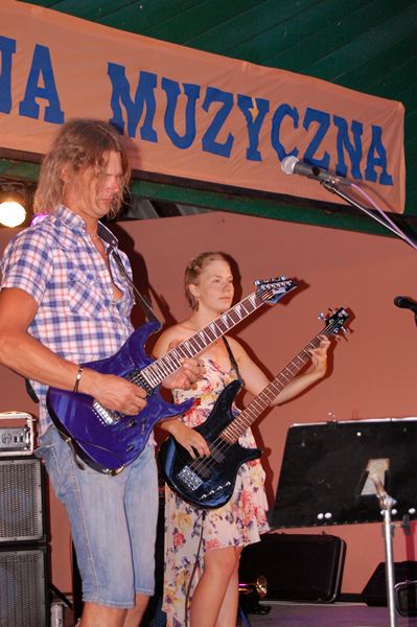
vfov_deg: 24.6
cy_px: 314
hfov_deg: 16.5
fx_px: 1436
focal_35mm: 82
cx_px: 208
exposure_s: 1/60
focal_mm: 55
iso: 640
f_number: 5.6
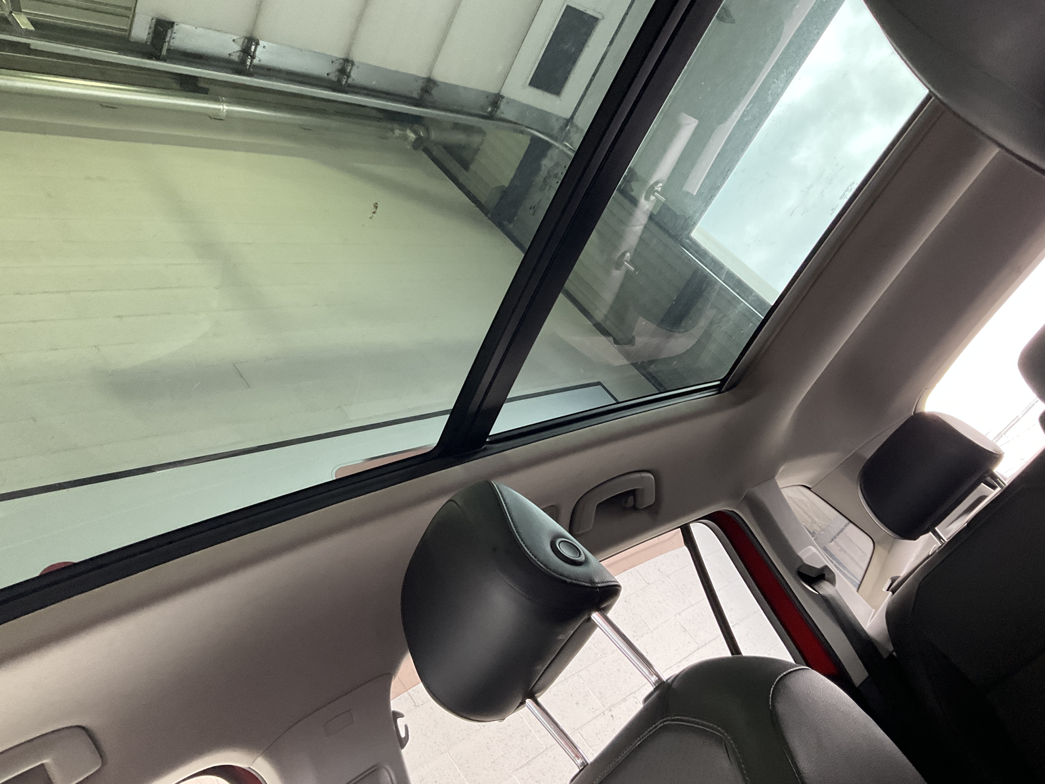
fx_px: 875
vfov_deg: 48.2
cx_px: 522
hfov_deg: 61.7
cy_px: 392
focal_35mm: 29
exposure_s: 1/50
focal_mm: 3
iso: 200
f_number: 1.8
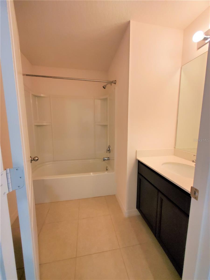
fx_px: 105
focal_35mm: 13
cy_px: 140
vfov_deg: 106.2
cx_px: 105
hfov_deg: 89.9
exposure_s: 1/59
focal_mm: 1.8
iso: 400
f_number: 2.2
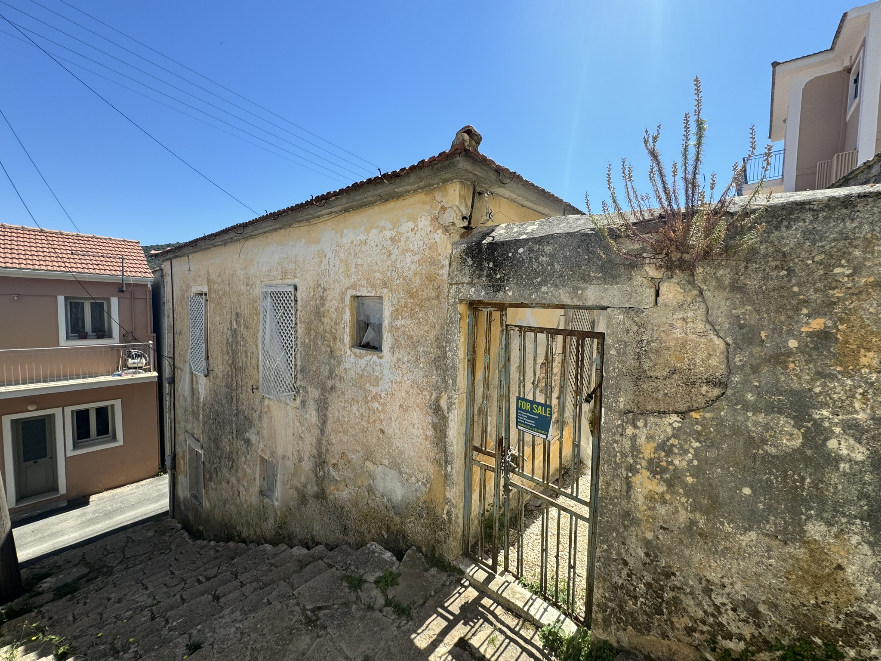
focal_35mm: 14
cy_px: 330
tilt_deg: -3.2
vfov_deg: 85.7
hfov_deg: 102.1
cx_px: 440
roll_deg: -1.7
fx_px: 356
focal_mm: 2.22
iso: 40
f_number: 2.2
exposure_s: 1/1143
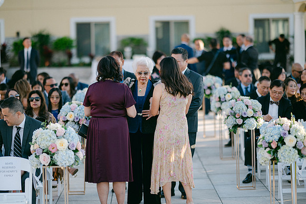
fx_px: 892
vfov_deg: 13.0
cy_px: 102
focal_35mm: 105
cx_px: 153
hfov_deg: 19.5
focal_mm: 105
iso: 800
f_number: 1.4
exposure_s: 1/8000
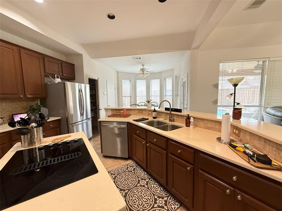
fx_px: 114
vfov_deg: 85.7
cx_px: 141
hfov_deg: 102.1
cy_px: 106
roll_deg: +1.1
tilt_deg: -4.6
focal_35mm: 14
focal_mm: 2.22
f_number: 2.2
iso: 400
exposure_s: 1/60
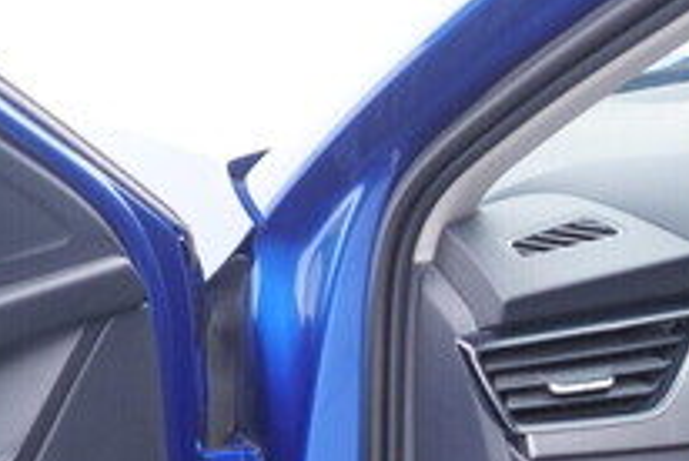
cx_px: 796
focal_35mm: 96
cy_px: 606
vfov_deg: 13.7
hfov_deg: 20.1
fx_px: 1840
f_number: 2.8
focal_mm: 24
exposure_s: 1/40
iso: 250
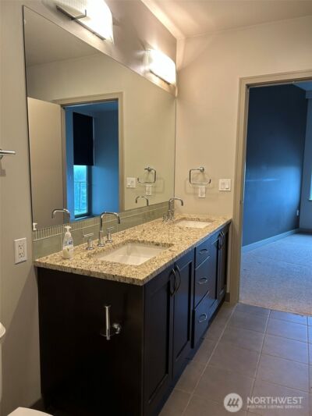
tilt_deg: -6.5
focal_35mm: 26
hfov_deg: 53.1
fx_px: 312
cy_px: 208
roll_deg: +0.4
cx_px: 156
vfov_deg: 67.3
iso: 100
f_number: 1.5
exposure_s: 1/60
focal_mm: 5.7
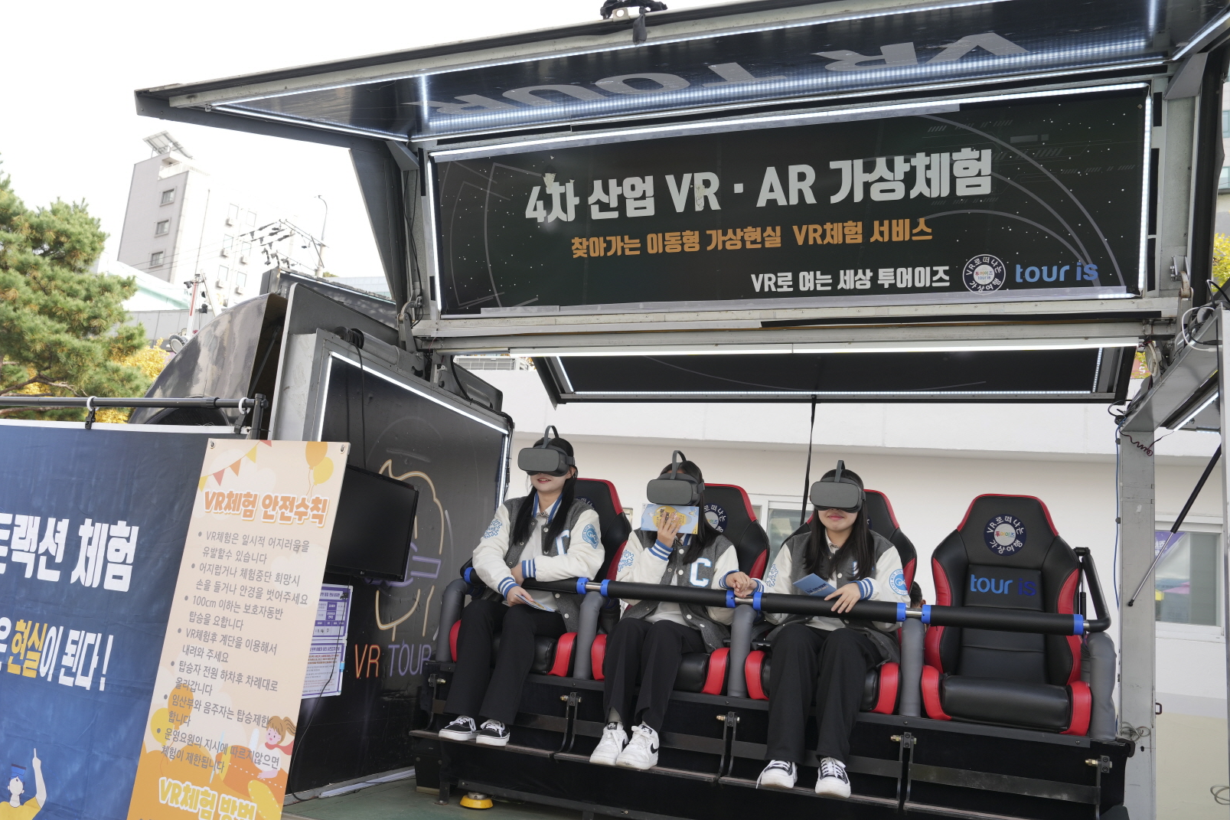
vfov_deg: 46.4
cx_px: 582
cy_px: 435
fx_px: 957
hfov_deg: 65.4
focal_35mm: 28
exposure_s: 1/160
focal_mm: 25
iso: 200
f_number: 5.6
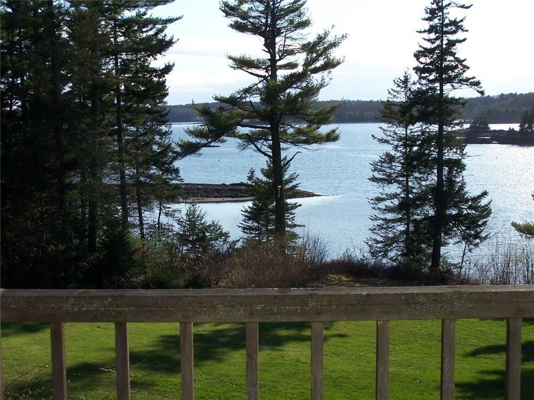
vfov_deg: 24.8
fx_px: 910
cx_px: 267
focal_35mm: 59
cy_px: 200
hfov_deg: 32.7
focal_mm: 9.8
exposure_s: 1/800
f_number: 3.1
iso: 80
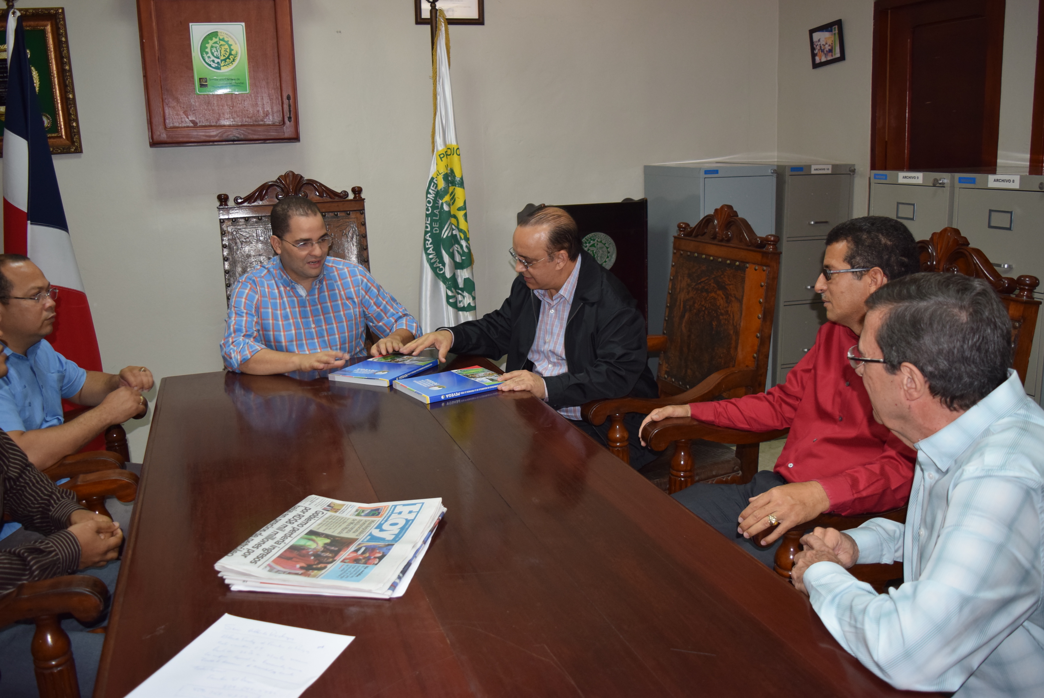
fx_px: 871
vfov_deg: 43.7
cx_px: 522
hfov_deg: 61.9
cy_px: 349
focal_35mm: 30
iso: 900
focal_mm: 20
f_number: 3.8
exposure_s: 1/60
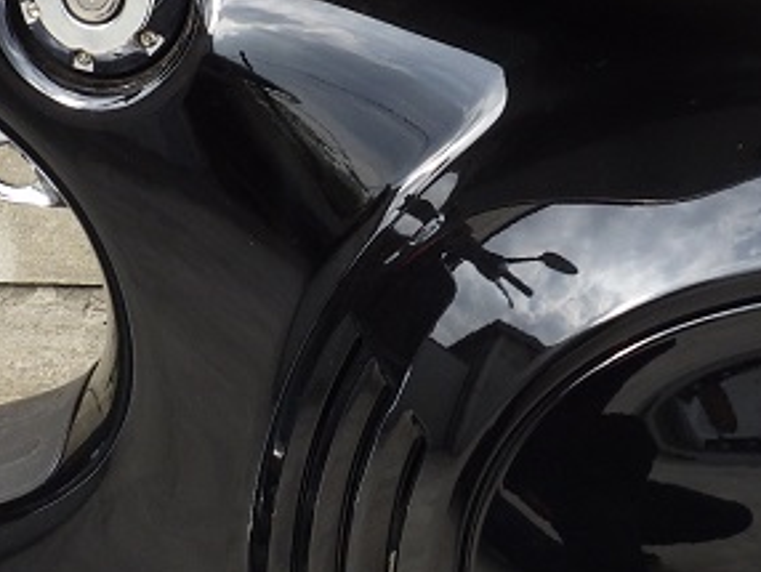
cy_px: 78
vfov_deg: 21.0
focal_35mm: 69
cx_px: 357
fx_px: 1518
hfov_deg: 28.1
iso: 125
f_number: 4.2
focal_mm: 5
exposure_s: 1/200
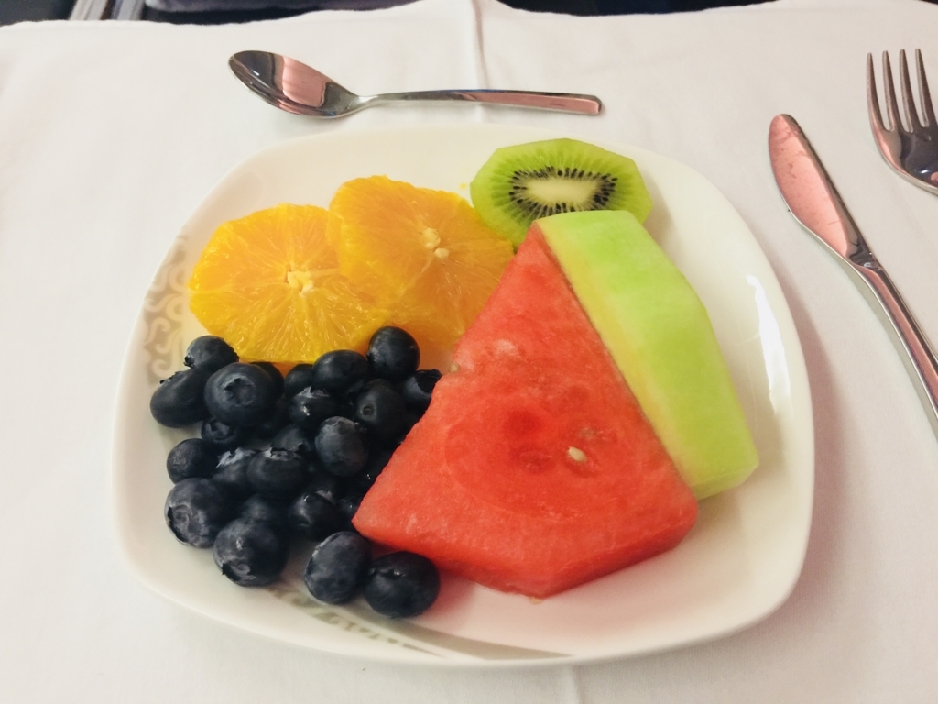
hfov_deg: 61.7
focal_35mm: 29
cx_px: 469
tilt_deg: -45.8
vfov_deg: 48.2
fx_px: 786
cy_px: 352
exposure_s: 1/10
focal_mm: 4.15
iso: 100
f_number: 2.2
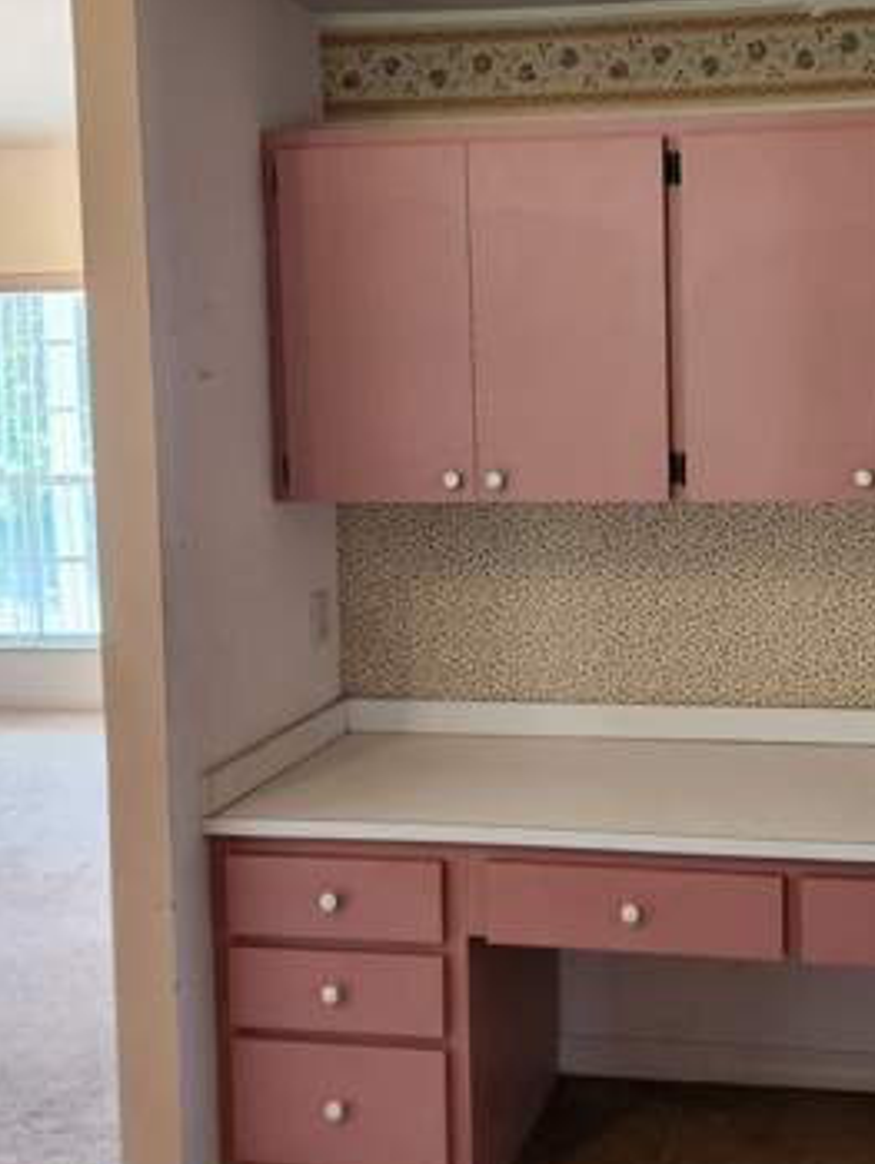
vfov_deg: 44.5
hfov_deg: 33.1
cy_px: 469
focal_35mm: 42
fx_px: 1414
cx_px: 735
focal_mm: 5.4
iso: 250
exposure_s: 1/120
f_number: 1.8
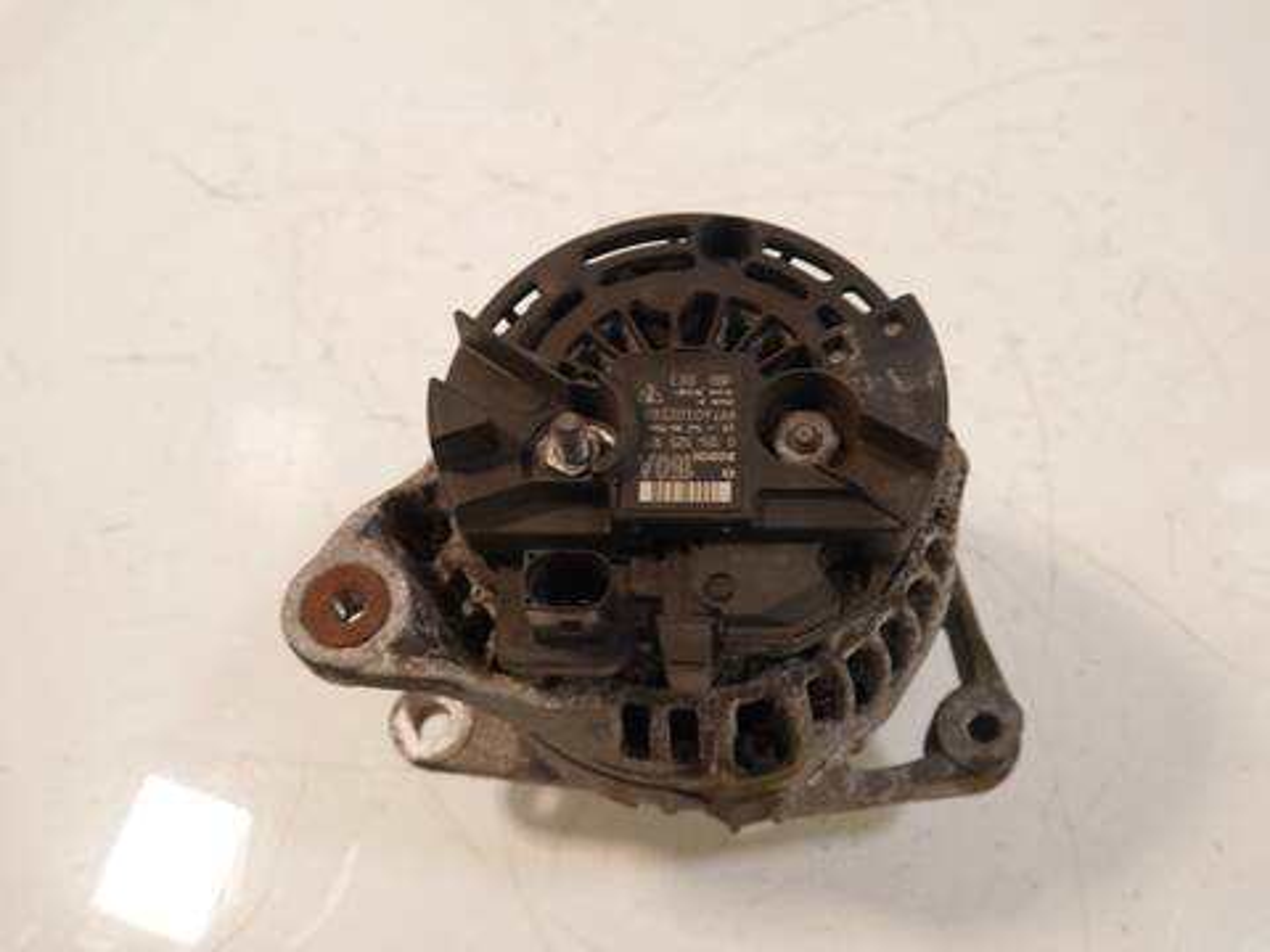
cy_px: 476
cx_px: 635
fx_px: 1247
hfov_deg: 54.0
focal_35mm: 34
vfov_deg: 41.8
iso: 500
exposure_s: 1/60
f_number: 4
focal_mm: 17
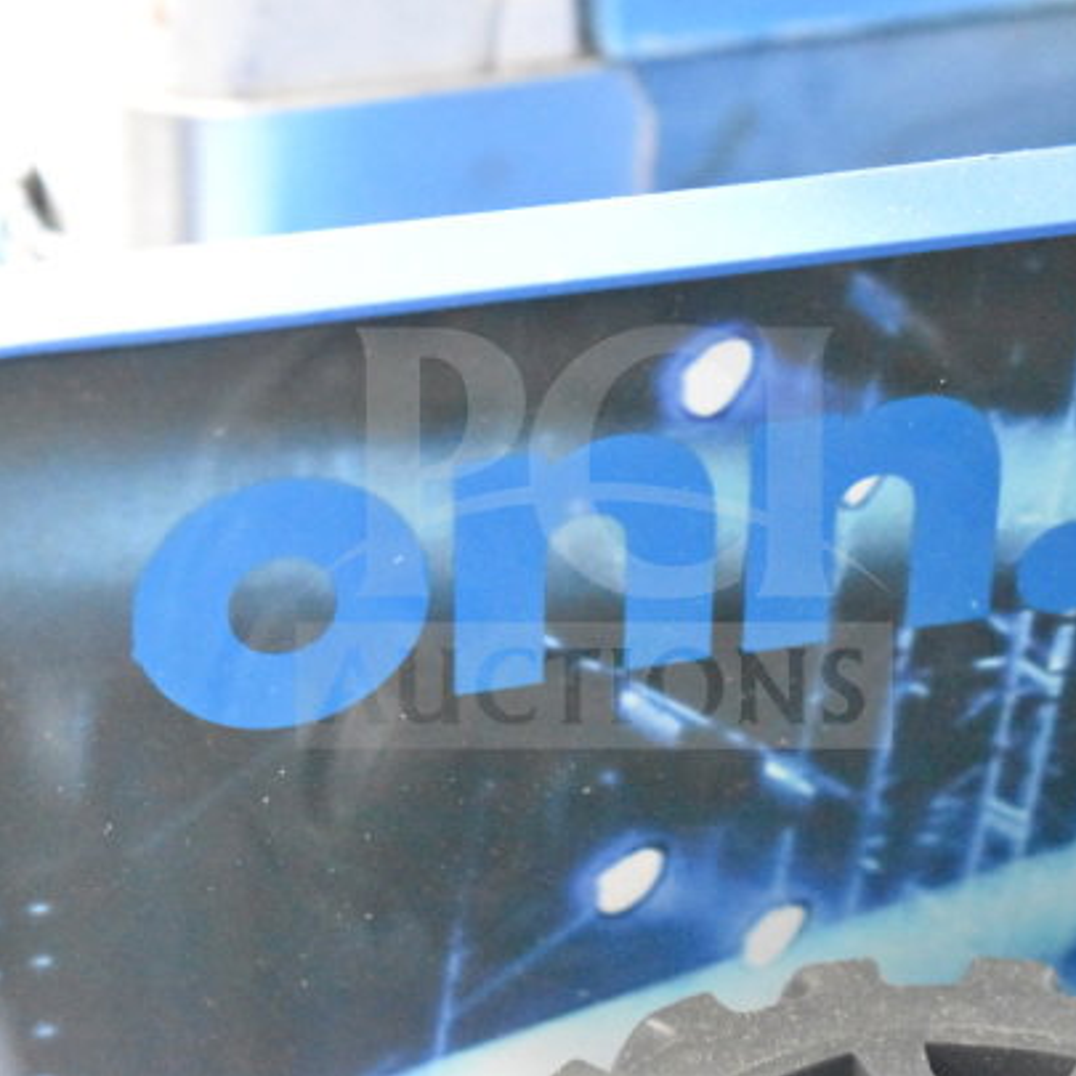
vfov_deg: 16.5
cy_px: 538
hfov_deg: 16.5
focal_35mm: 106
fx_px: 3715
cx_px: 592
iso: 25600
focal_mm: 55
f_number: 5.6
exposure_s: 1/60
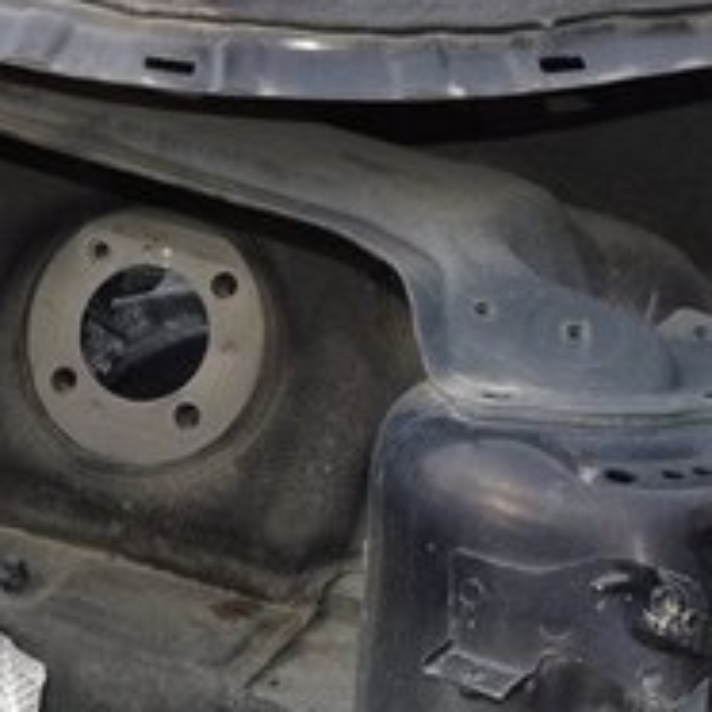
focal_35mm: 126
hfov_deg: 12.8
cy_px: 373
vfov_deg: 13.8
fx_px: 2932
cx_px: 1213
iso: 100
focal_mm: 18
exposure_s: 1/160
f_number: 4
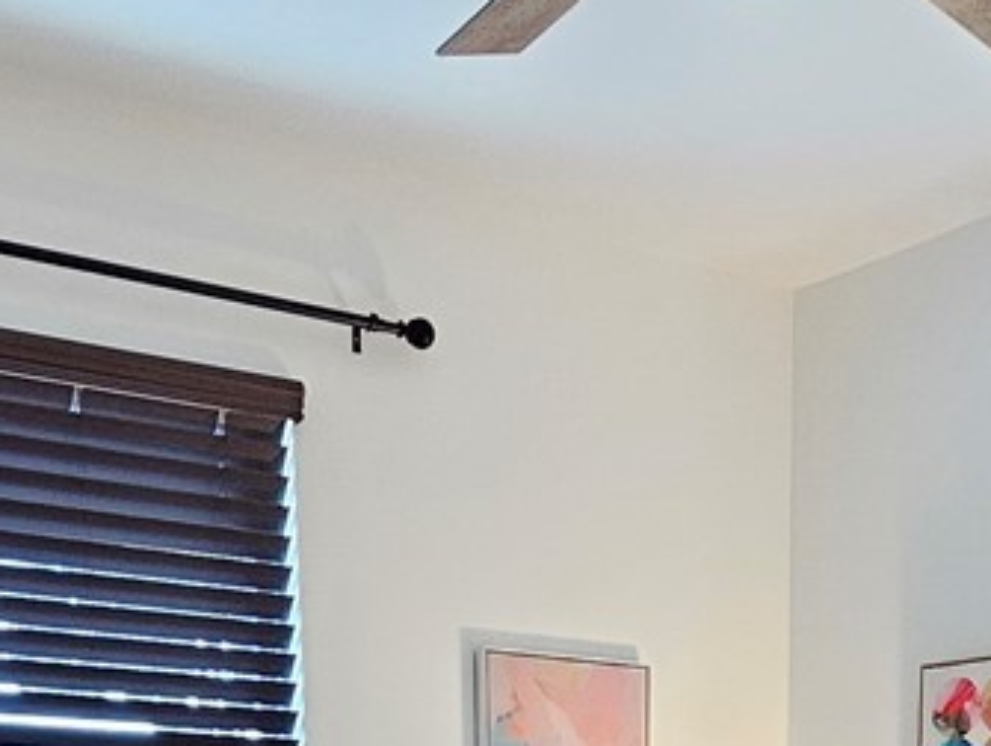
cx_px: 683
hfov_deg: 30.9
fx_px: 1777
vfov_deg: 18.1
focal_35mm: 62
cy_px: 1388
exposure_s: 1/60
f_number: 2.2
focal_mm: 2.2
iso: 400
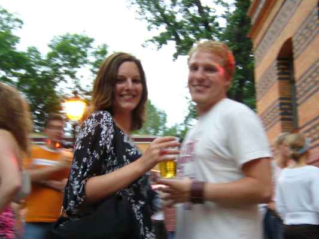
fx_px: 424
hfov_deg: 41.2
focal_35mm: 46
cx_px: 171
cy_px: 121
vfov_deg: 31.5
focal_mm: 5.8
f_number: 2.8
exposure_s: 1/8
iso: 200
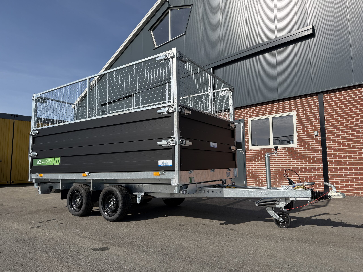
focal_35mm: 24
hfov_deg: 71.6
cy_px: 136
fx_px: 252
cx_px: 182
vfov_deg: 56.8
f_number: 1.78
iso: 100
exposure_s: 1/6711
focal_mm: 6.76
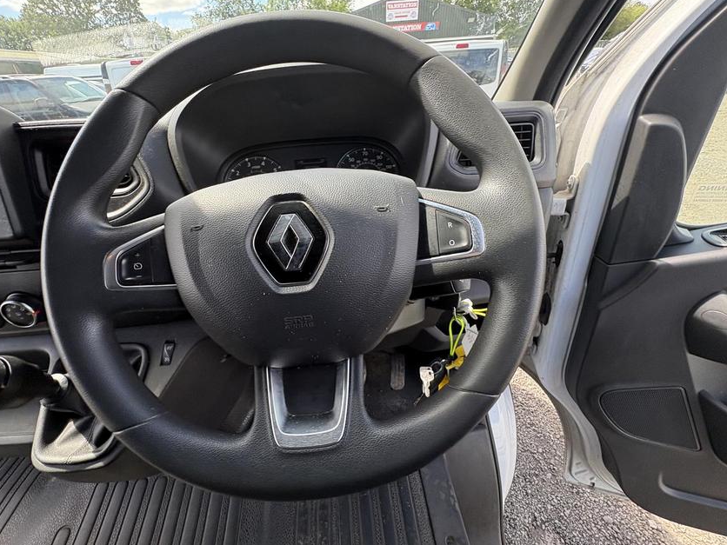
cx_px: 338
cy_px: 272
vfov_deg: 81.7
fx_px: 315
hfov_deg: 98.0
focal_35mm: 15
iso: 80
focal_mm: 2.22
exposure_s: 1/140
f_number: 2.2
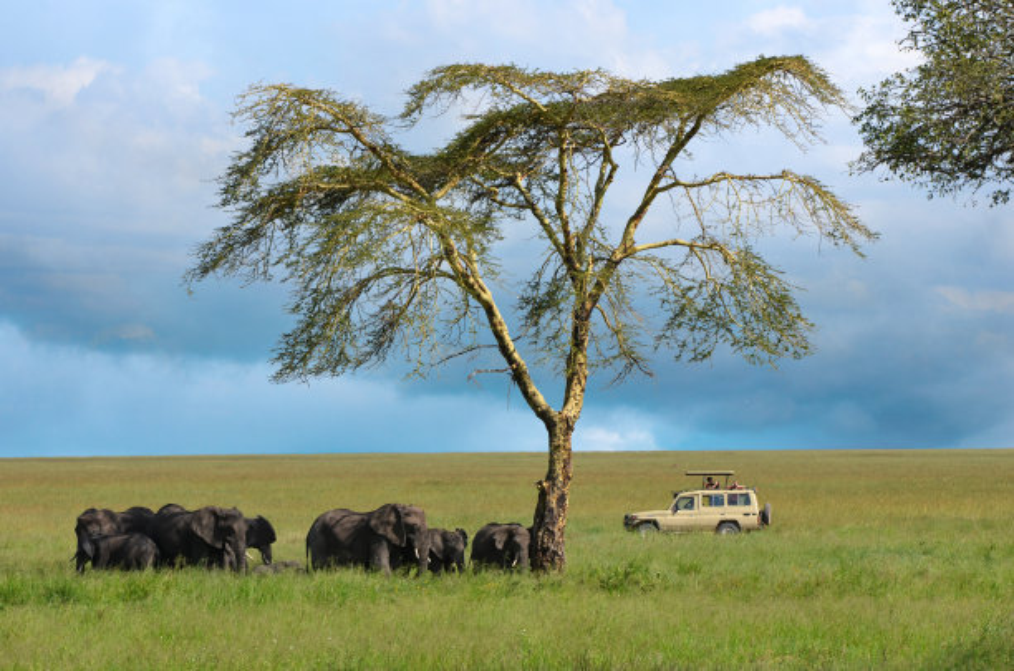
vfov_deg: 7.0
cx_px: 507
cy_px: 336
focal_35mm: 195
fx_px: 5480
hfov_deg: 10.6
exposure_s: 1/250
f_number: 8
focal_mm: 130
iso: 100
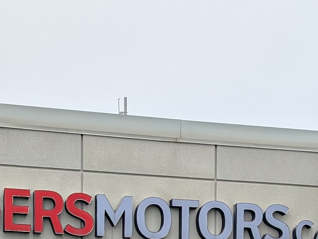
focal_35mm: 99
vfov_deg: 13.7
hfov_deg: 19.7
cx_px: 101
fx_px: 911
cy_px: 404
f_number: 1.68
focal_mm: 6.9
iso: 20
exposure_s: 1/255
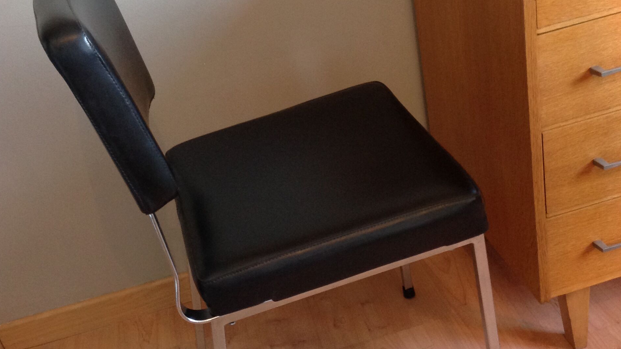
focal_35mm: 52
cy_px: 145
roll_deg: +13.1
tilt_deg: -28.0
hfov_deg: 39.9
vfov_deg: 23.0
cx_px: 308
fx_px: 856
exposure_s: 1/15
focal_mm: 4.28
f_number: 2.4
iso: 200
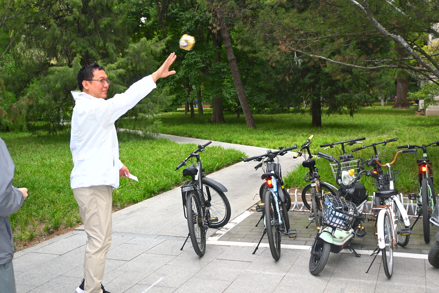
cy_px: 146
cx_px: 220
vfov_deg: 30.8
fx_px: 530
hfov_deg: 45.0
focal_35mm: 44
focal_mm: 29
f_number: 4.8
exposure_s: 1/200
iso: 640
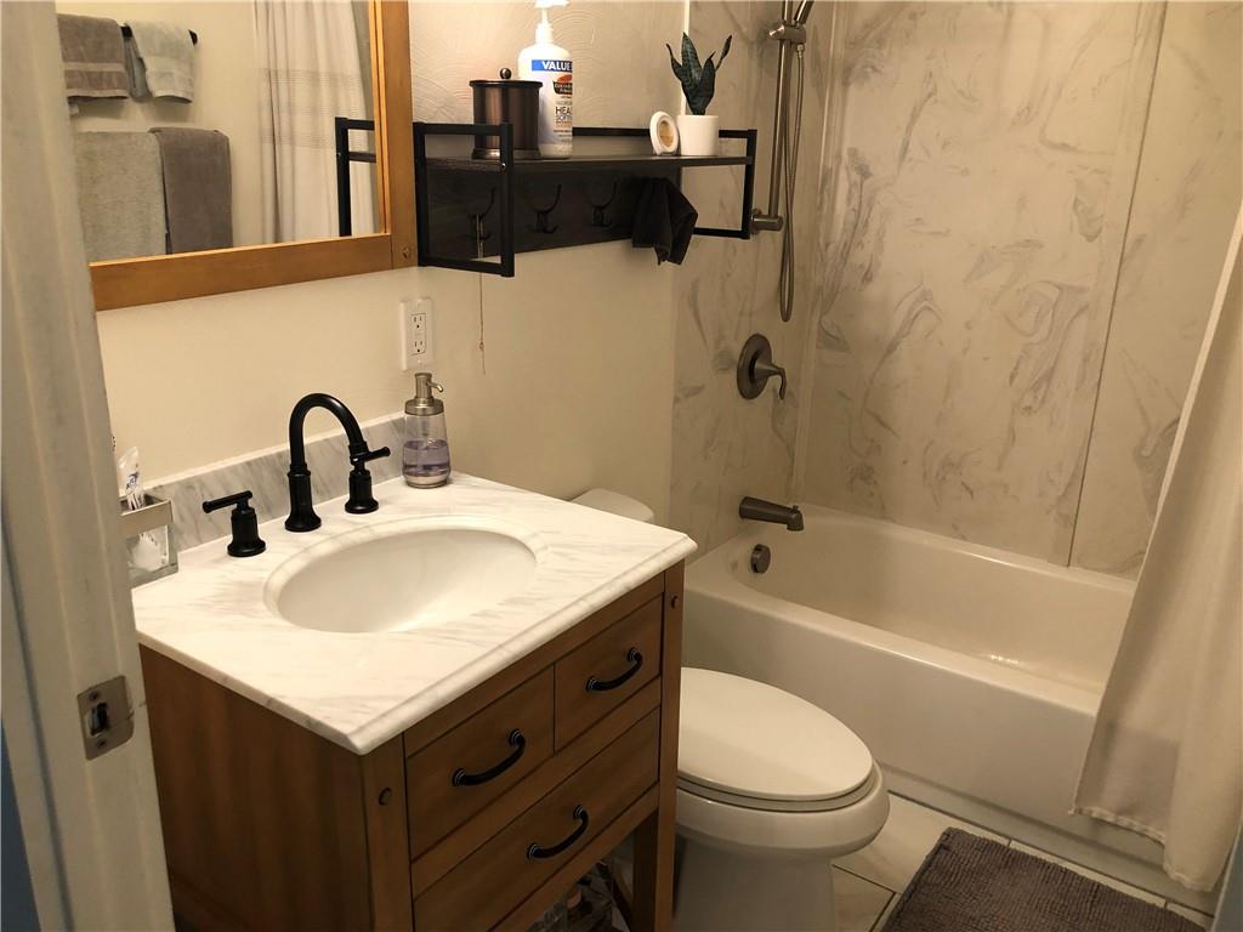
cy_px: 466
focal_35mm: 28
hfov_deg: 63.4
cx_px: 622
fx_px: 1005
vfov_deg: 49.7
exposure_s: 1/30
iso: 32
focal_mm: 3.99
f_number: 1.8
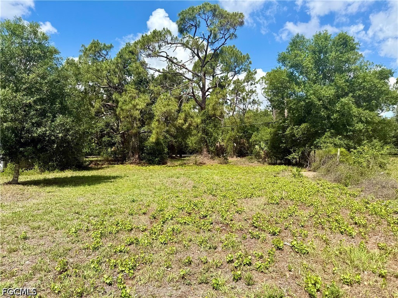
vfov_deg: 56.8
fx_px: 276
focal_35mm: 24
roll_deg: +1.2
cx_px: 199
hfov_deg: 71.6
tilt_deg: -0.1
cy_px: 149
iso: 80
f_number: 1.78
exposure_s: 1/3759
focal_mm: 6.76
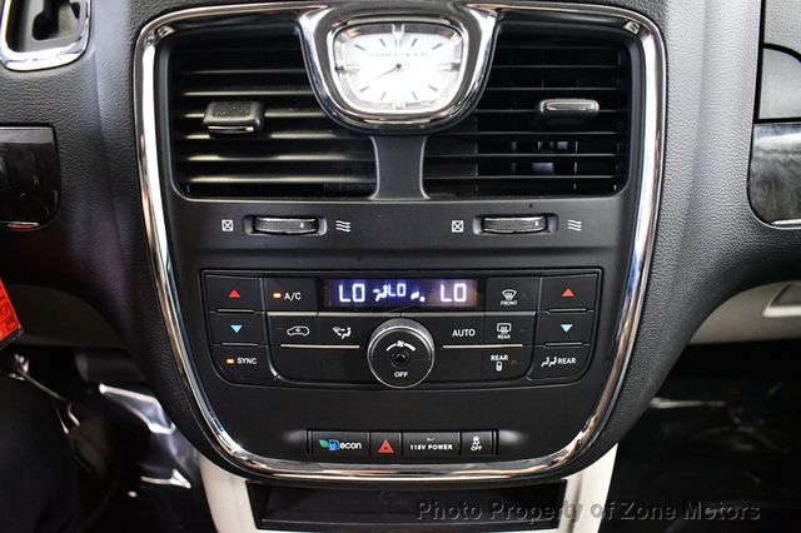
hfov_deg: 62.0
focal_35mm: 30
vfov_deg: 43.6
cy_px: 266
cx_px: 400
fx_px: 667
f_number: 3.5
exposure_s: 1/60
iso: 9000
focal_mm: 20
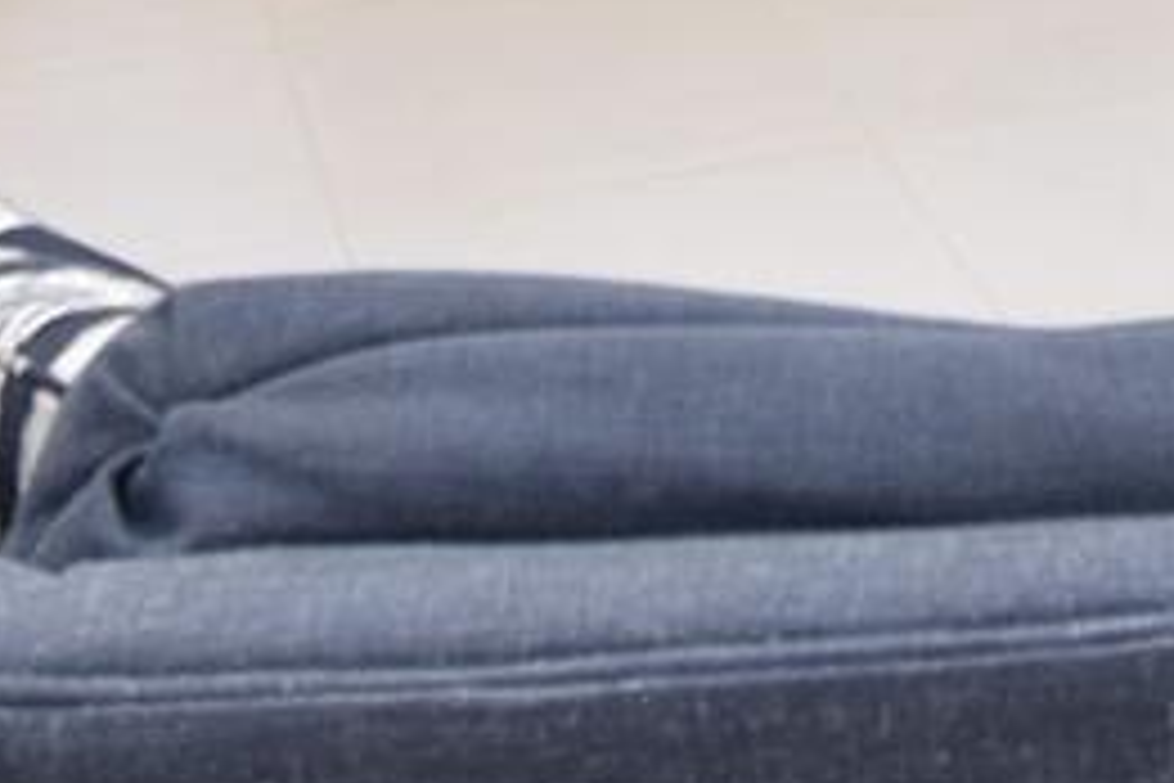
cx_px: 1259
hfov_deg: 21.1
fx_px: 3000
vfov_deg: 12.3
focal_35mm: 92
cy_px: -1004
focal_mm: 10
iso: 100
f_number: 4.5
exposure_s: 1/30
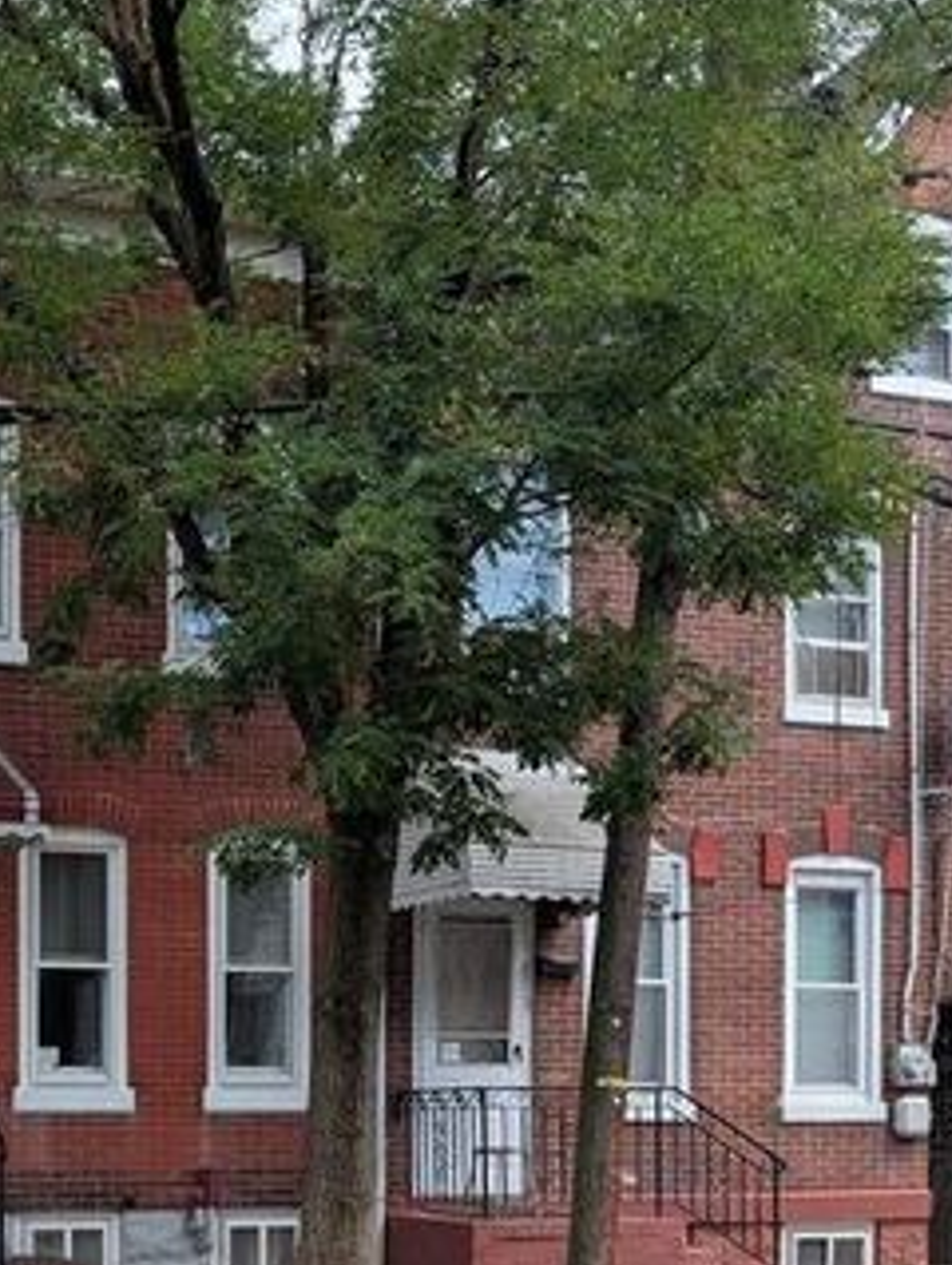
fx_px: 1830
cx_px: 79
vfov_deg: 36.3
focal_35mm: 50
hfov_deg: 28.0
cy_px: 1091
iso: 18
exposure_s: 1/429
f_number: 1.68
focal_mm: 6.9
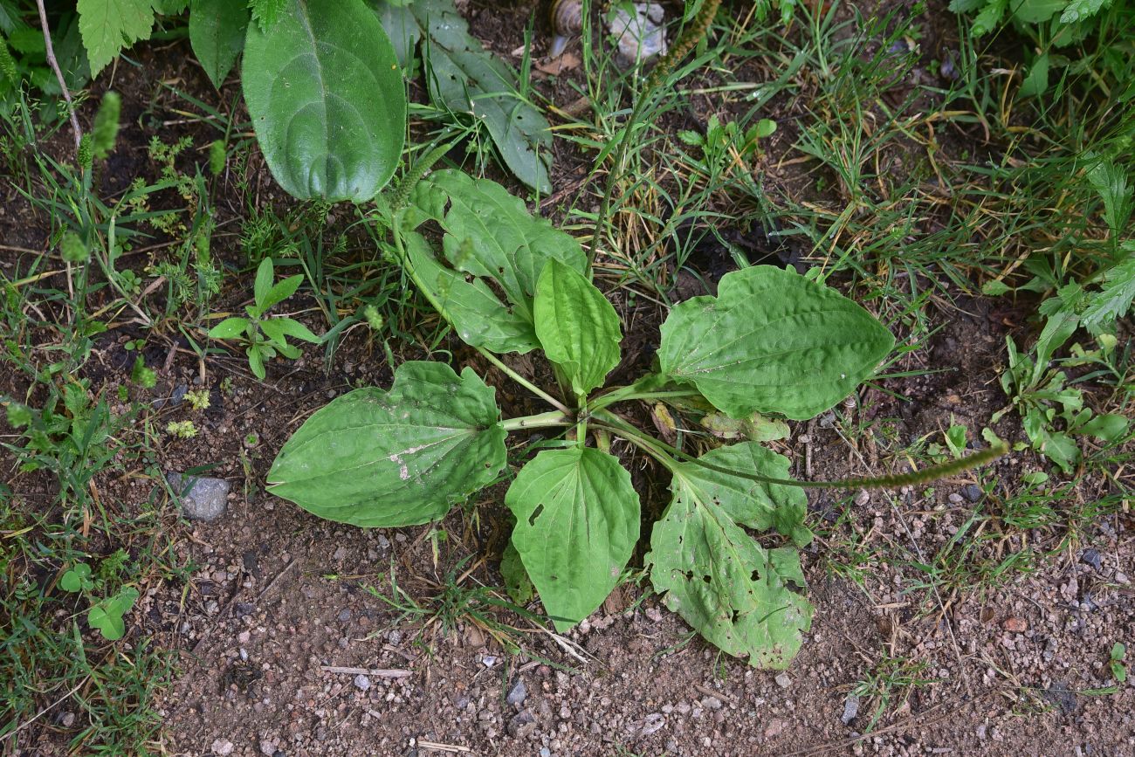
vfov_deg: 27.0
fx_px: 1576
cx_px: 568
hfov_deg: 39.6
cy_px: 378
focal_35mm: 50
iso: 320
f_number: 7.1
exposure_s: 1/125
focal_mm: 50
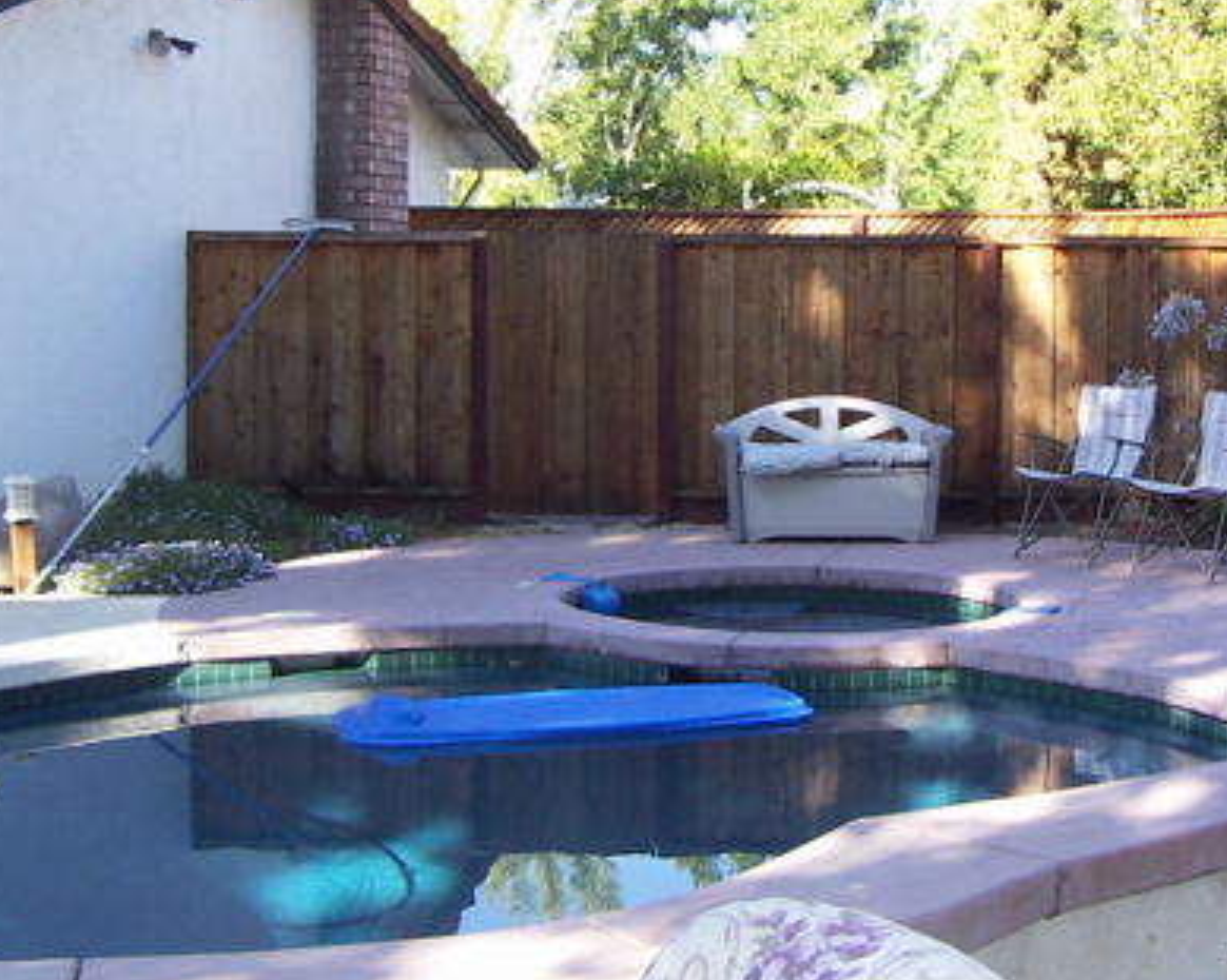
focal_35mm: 58
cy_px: 383
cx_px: 737
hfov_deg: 32.4
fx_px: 2105
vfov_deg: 26.2
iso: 100
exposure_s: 1/320
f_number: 2.8
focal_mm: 4.7
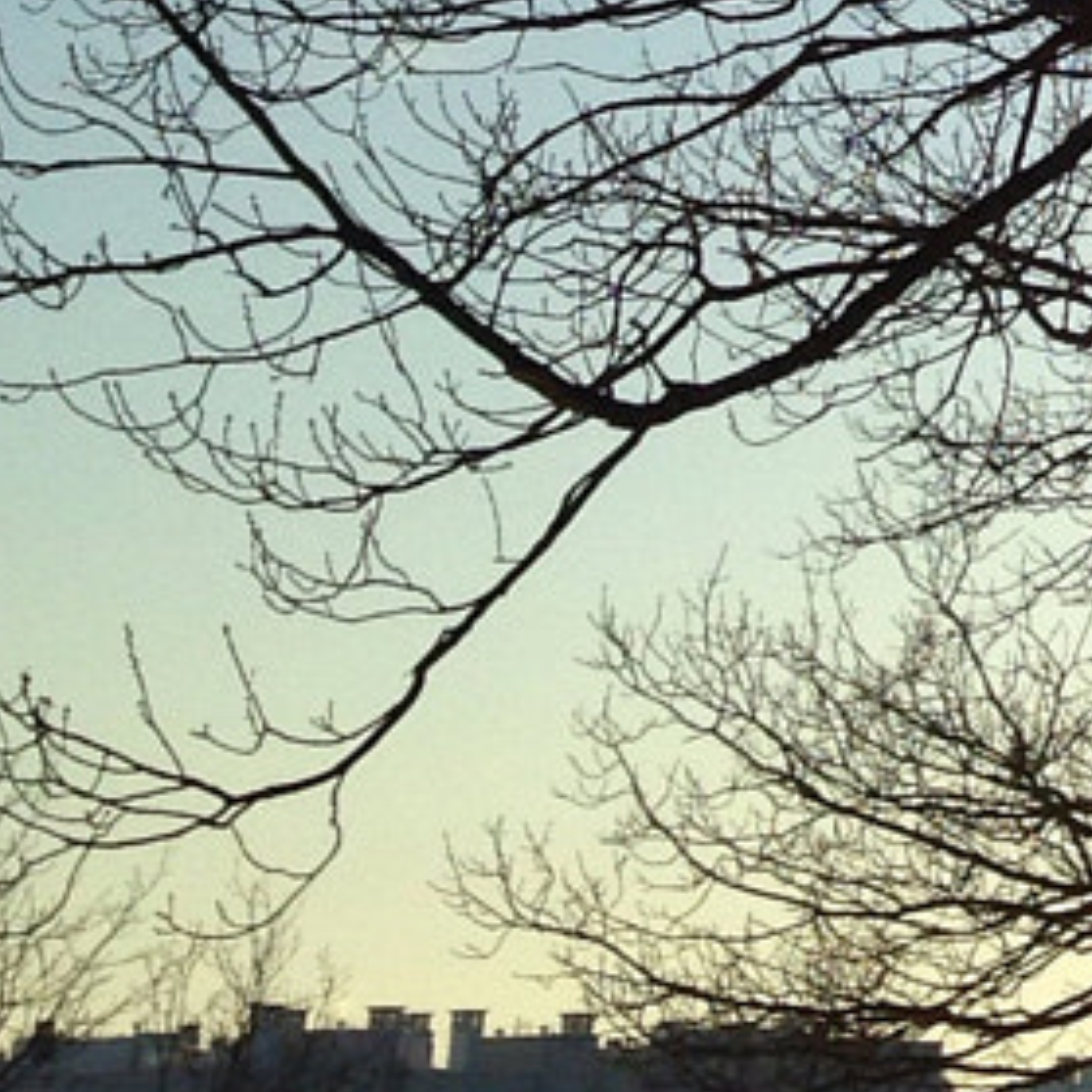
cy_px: -1405
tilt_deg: +26.1
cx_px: 1902
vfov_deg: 9.5
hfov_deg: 10.0
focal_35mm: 167
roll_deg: -0.2
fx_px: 5960
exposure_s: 1/3195
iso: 50
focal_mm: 4.12
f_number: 2.4
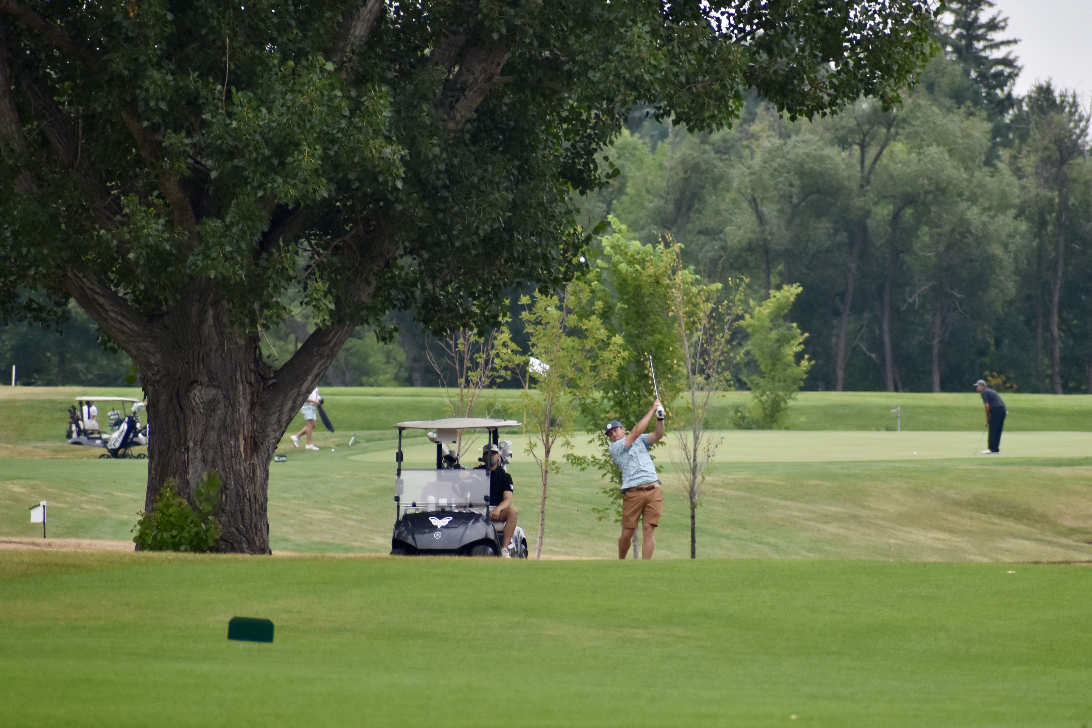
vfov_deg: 3.1
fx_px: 13649
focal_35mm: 450
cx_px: 546
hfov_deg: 4.6
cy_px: 364
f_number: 6.3
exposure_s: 1/1000
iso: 560
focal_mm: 300
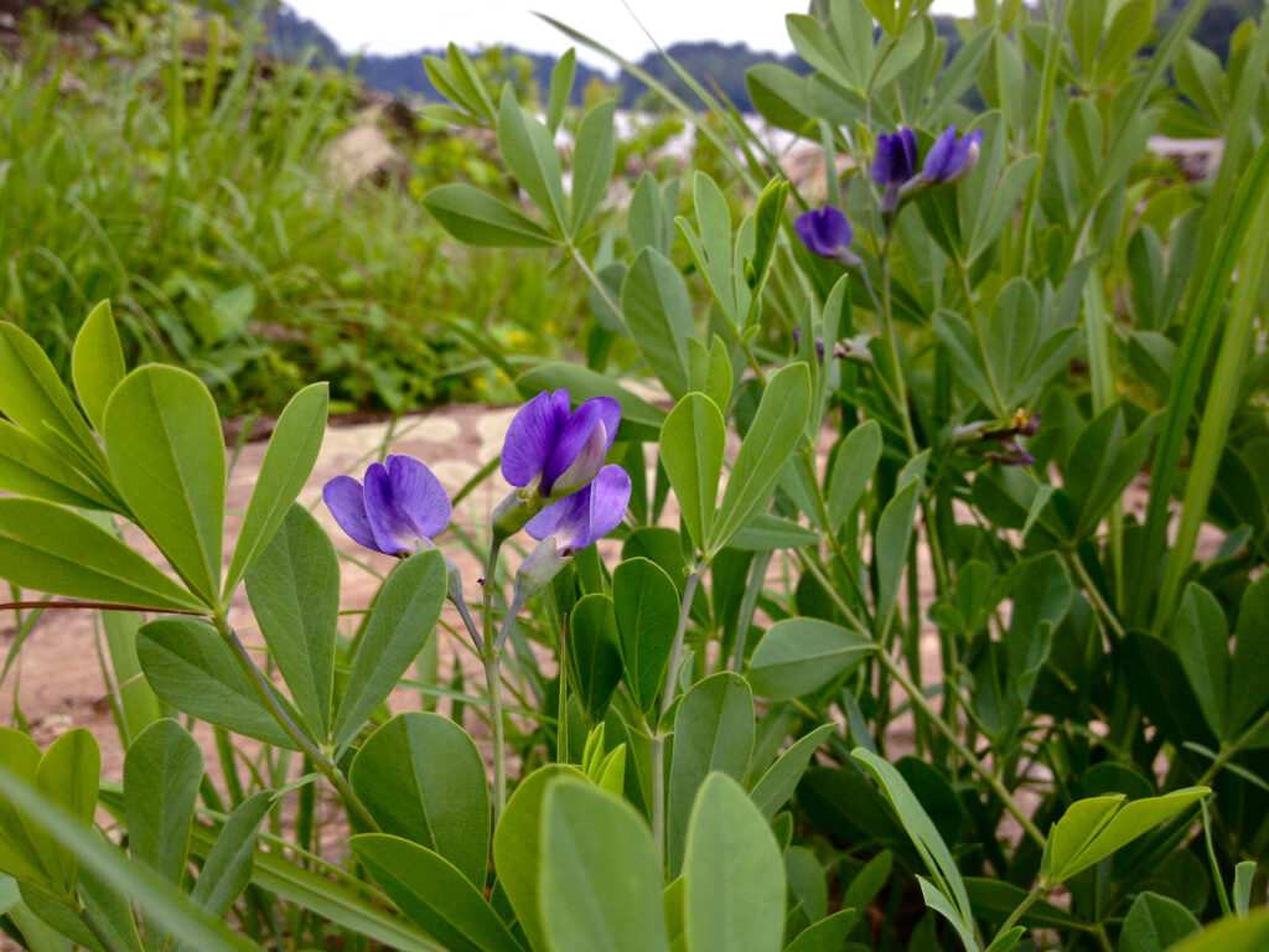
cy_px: 476
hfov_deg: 52.6
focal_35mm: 35
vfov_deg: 40.7
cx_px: 634
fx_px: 1283
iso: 64
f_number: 2.4
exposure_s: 1/421
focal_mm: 4.28
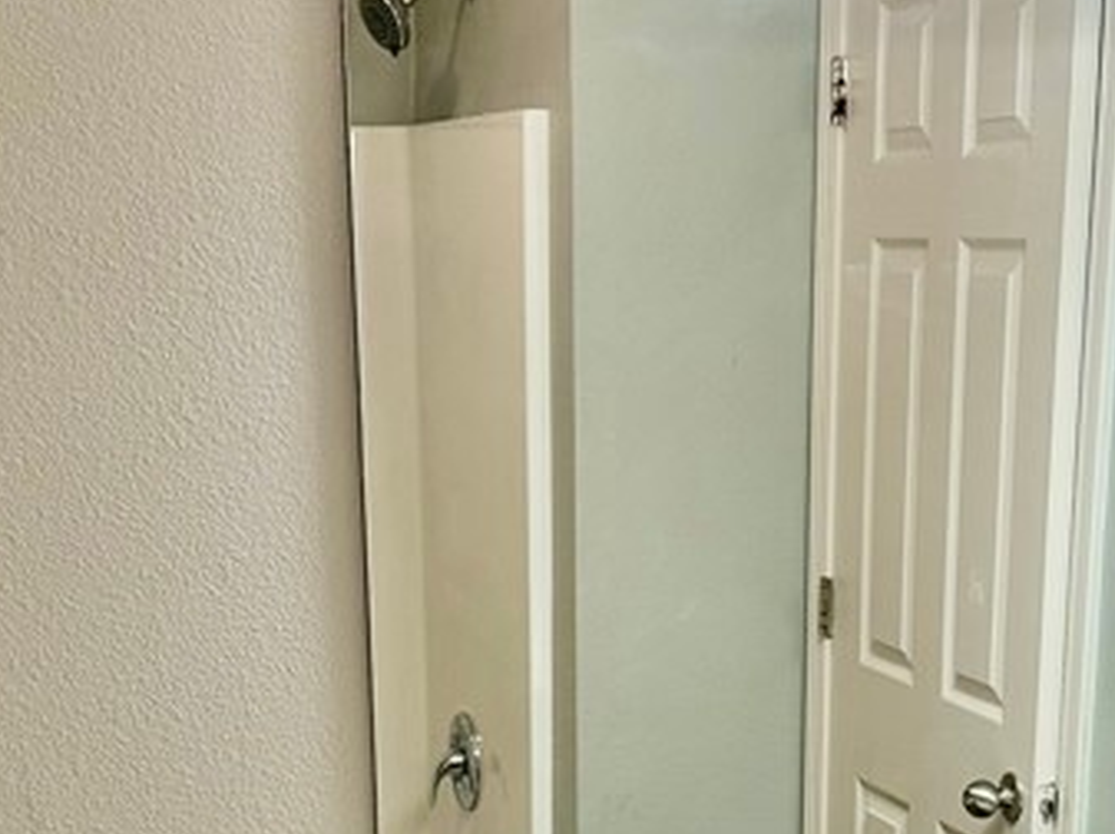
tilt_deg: -15.9
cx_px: 642
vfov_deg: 19.3
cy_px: 927
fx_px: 2349
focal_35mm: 73
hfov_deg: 26.7
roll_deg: +0.2
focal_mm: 6.86
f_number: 1.78
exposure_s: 1/120
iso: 100
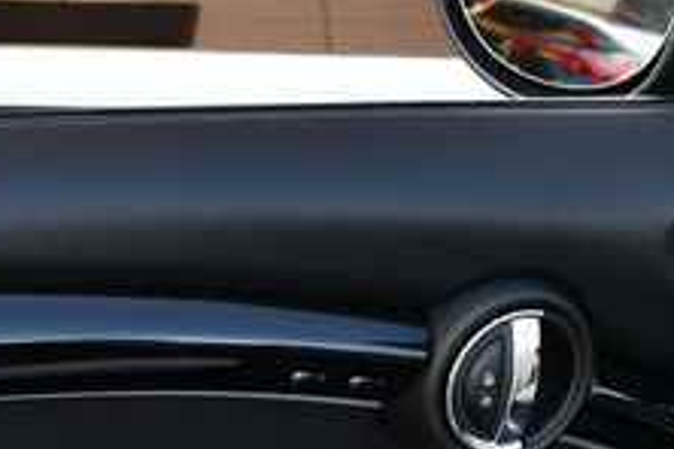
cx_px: 9
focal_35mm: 104
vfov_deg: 12.7
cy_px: 589
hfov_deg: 19.1
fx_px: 1947
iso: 400
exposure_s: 1/250
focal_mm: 18
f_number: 4.5
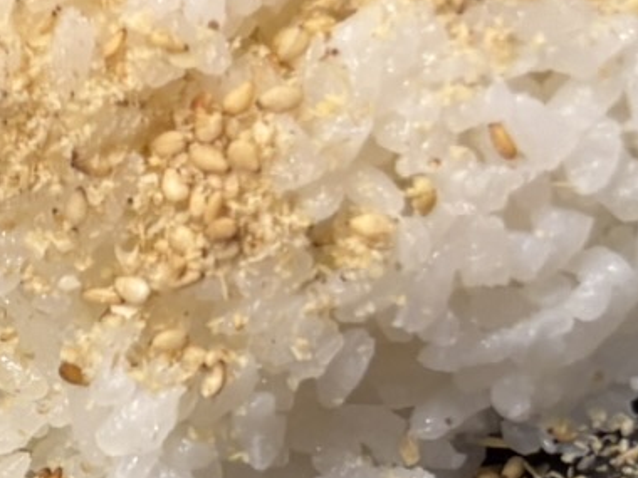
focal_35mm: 140
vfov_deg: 10.6
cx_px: -1001
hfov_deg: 11.2
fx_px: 2580
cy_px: 215
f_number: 1.6
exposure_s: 1/71
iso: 125
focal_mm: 5.96
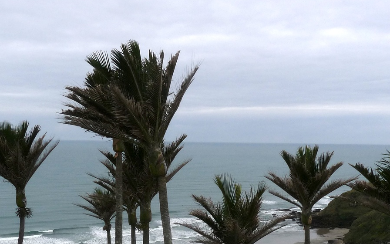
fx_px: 563
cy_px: 235
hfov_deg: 38.2
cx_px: 181
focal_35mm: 53
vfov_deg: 23.5
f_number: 5
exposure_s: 1/200
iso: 100
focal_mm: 5
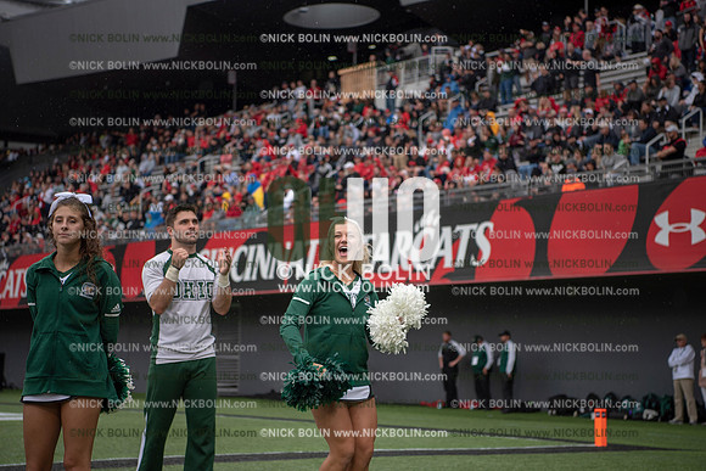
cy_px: 236
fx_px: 1373
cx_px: 353
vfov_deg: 19.5
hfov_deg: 28.8
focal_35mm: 70
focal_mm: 70
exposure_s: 1/1000
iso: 250
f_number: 2.8
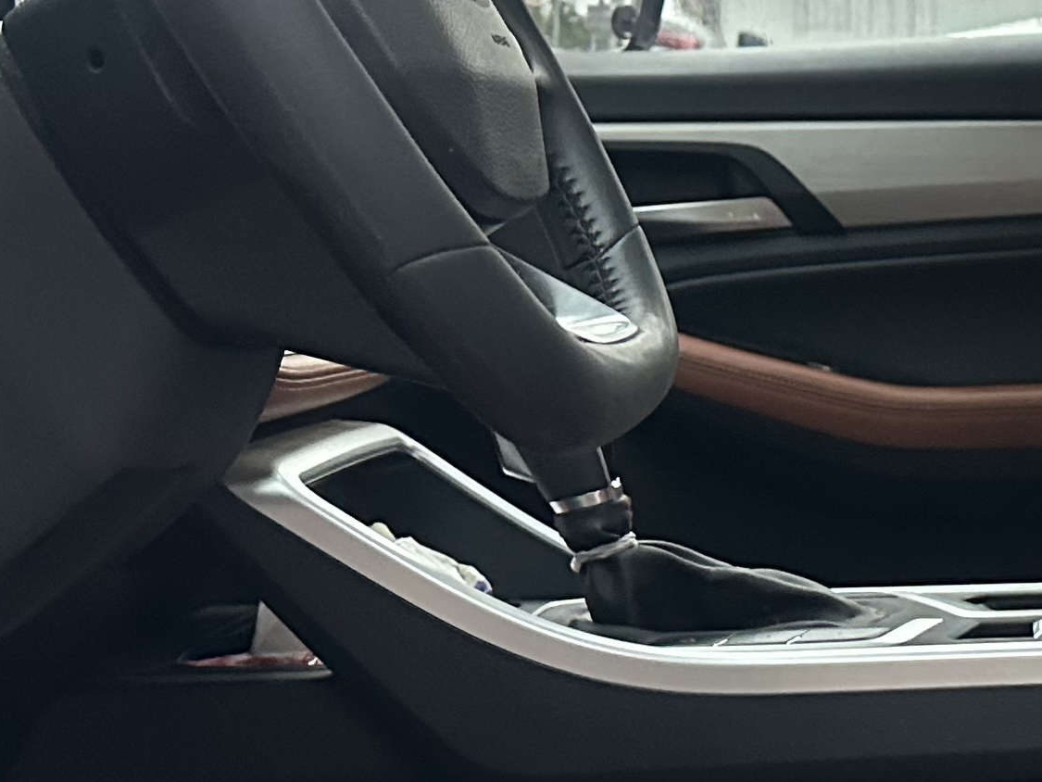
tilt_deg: -3.3
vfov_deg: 17.2
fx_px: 2589
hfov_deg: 22.1
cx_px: 966
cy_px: 326
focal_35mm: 86
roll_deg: -0.7
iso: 640
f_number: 1.78
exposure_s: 1/60
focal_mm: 6.86
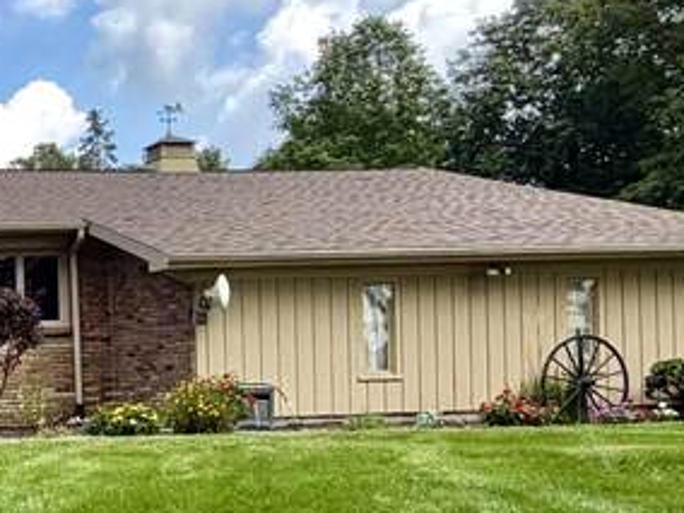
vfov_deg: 23.1
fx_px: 1245
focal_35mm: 63
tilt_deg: +0.8
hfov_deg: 24.4
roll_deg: +2.1
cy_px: 373
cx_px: -325
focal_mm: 2.22
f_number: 2.2
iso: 25
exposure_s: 1/770
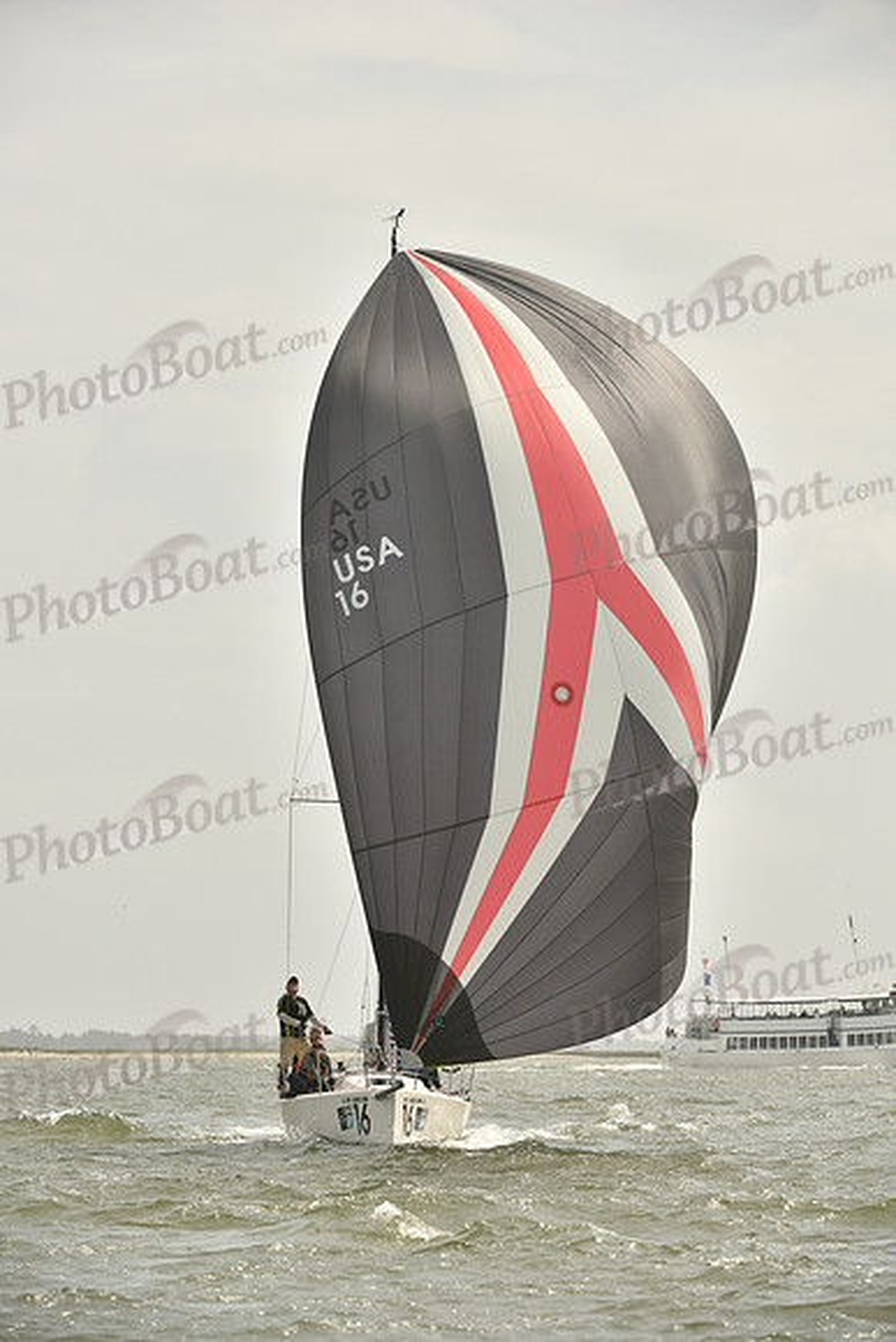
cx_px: 448
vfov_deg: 10.3
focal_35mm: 200
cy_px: 671
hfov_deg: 6.9
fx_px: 7462
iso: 320
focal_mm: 200
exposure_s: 1/1250
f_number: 8
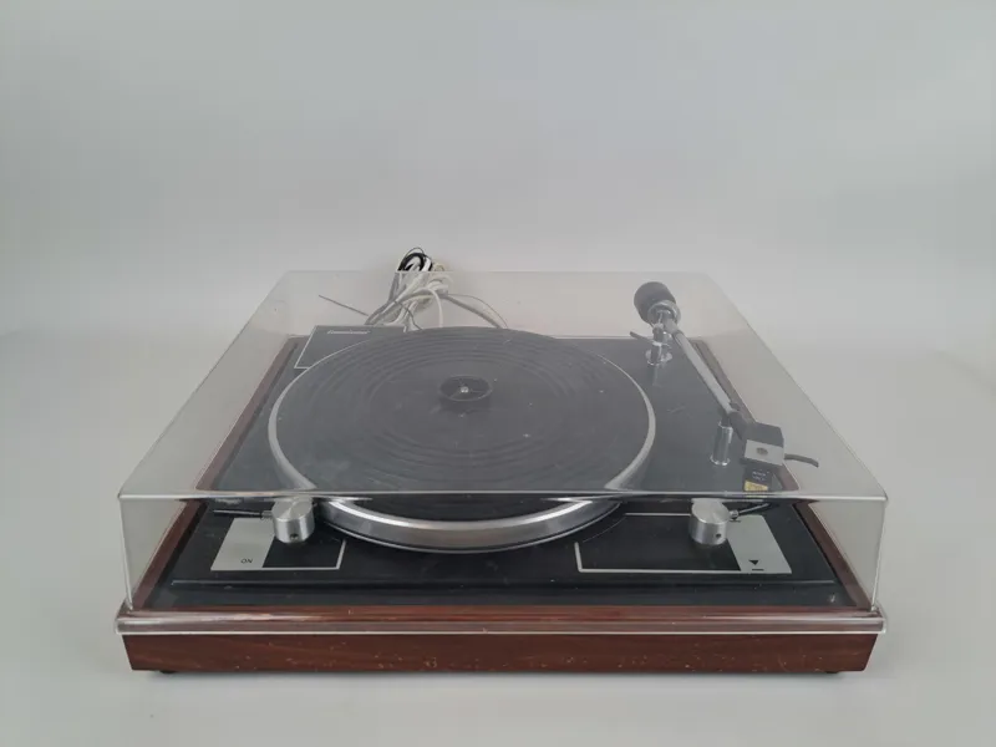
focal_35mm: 24
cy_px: 374
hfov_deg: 71.6
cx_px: 498
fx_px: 691
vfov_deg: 56.8
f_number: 1.8
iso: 50
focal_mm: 5.23
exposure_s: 1/120
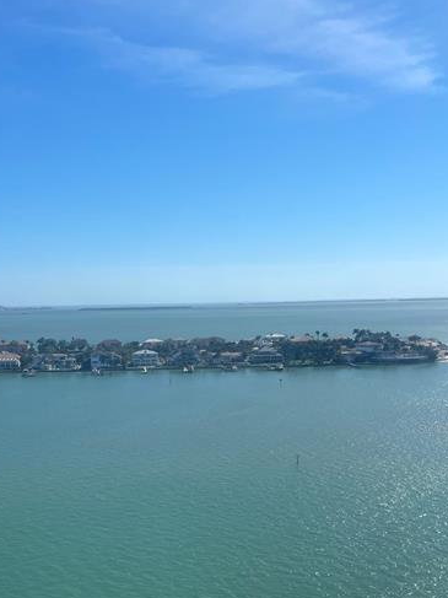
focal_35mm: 41
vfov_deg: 44.6
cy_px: 429
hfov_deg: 34.5
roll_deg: +1.8
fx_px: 708
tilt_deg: -9.6
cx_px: 120
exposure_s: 1/7299
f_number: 1.6
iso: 50
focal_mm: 4.2
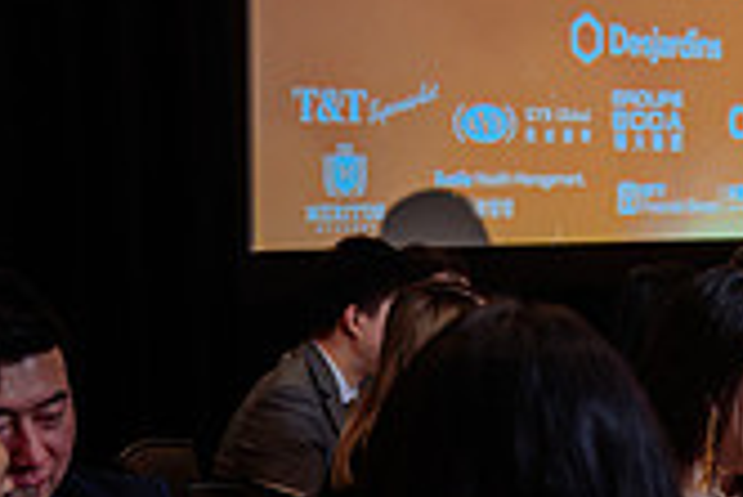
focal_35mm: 154
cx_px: 1245
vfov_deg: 8.9
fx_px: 3181
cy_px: 243
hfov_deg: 12.4
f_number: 3.5
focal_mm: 41
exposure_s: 1/100
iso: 1000
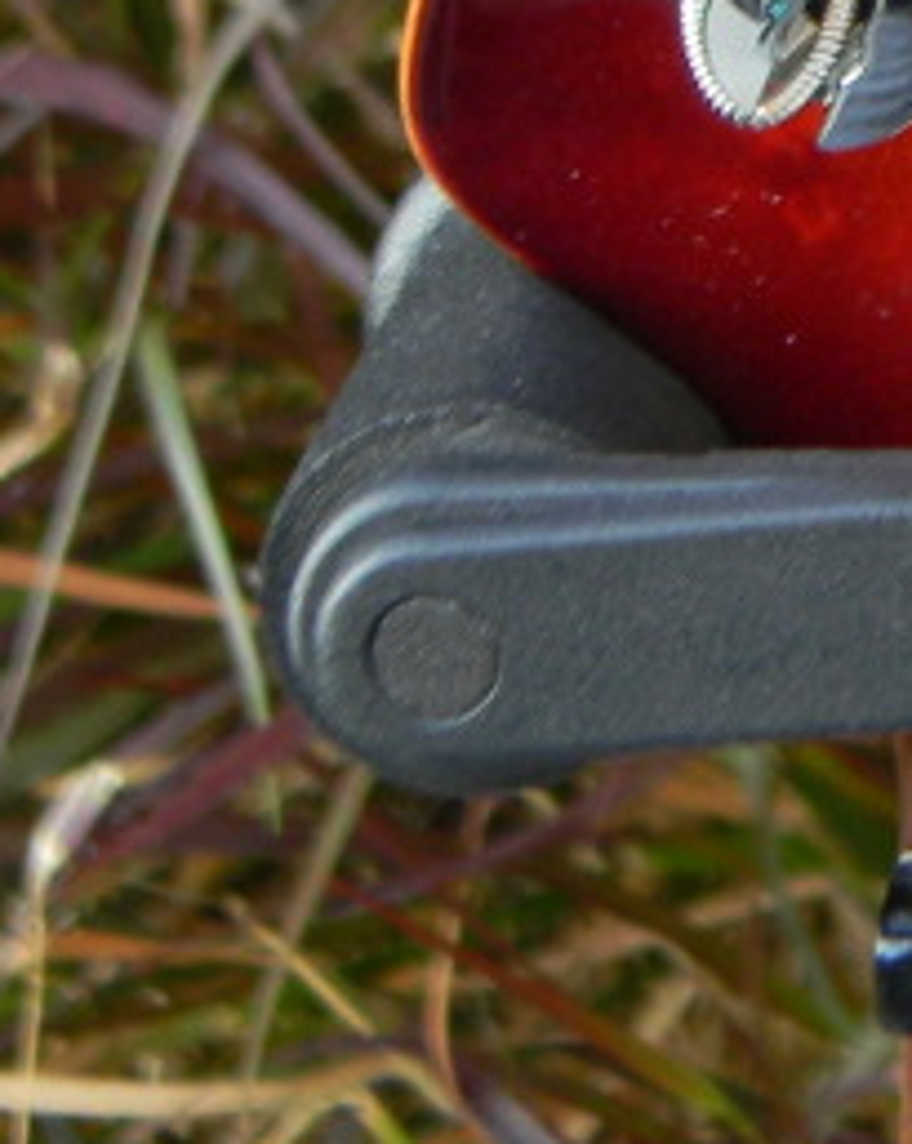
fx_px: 6185
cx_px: 1521
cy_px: -1113
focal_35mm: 183
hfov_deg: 8.2
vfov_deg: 9.8
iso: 85
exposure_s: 1/30
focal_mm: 8.6
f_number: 3.9
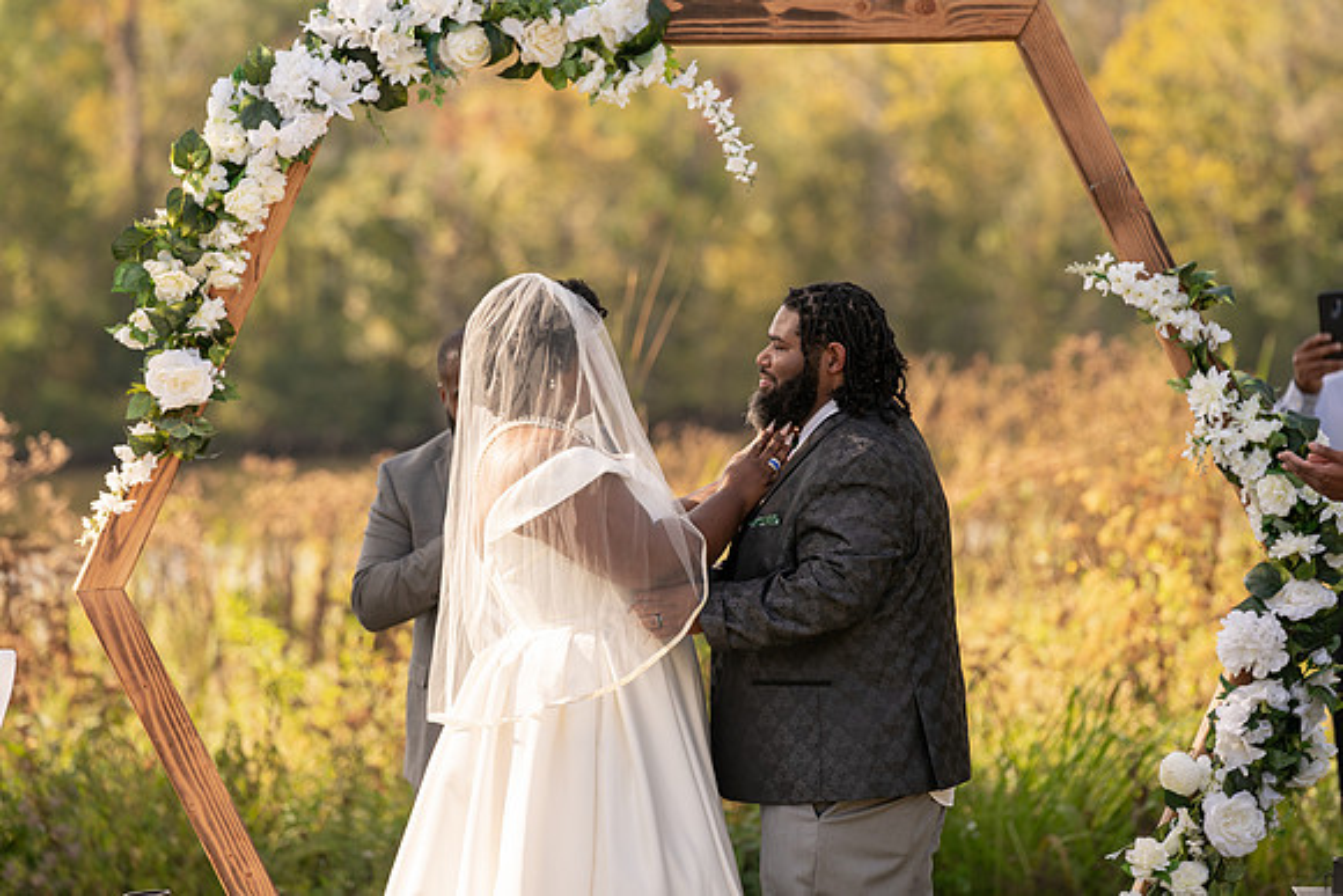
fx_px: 6642
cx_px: 672
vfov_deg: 7.7
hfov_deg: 11.5
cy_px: 448
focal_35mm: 178
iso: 100
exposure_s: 1/500
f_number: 4
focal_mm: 178
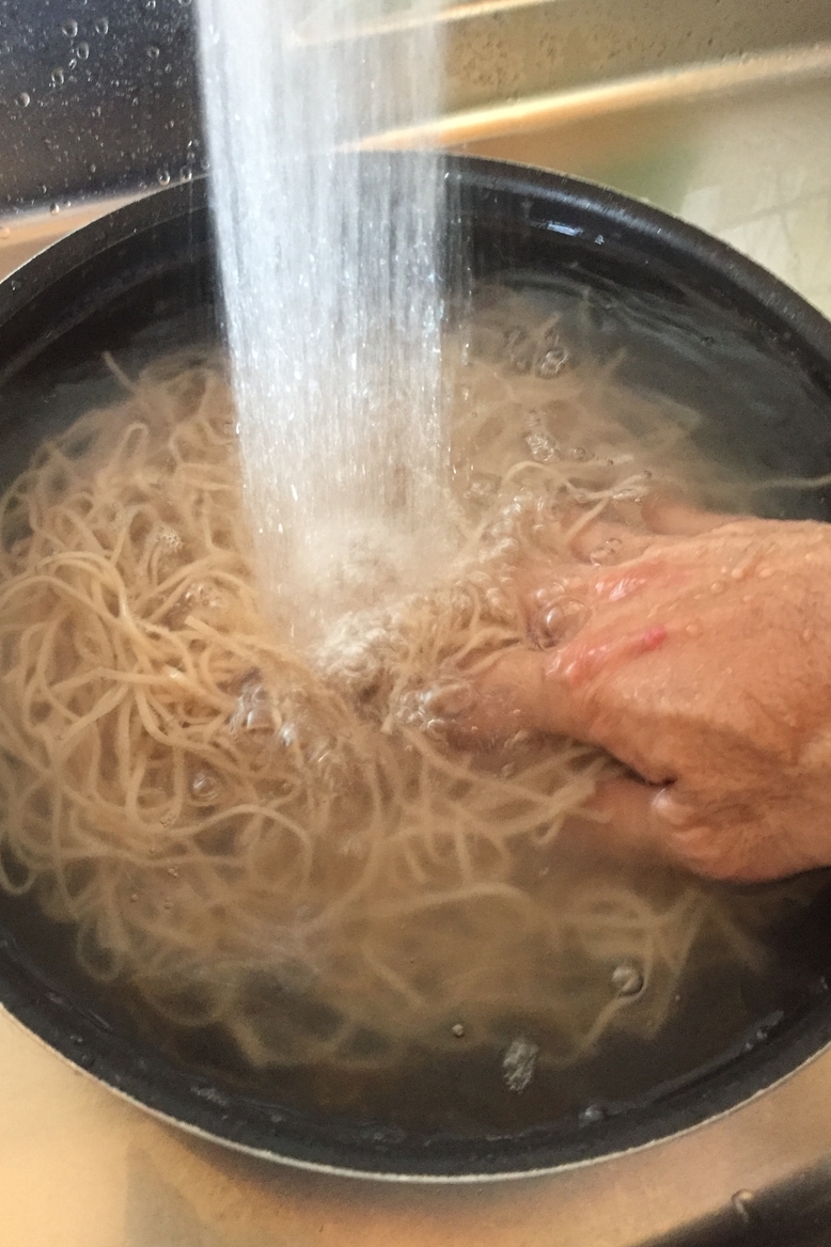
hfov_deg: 42.3
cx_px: 386
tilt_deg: -62.7
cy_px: 626
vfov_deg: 60.3
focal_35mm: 31
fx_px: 1074
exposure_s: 1/24
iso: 250
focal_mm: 4.15
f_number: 2.2
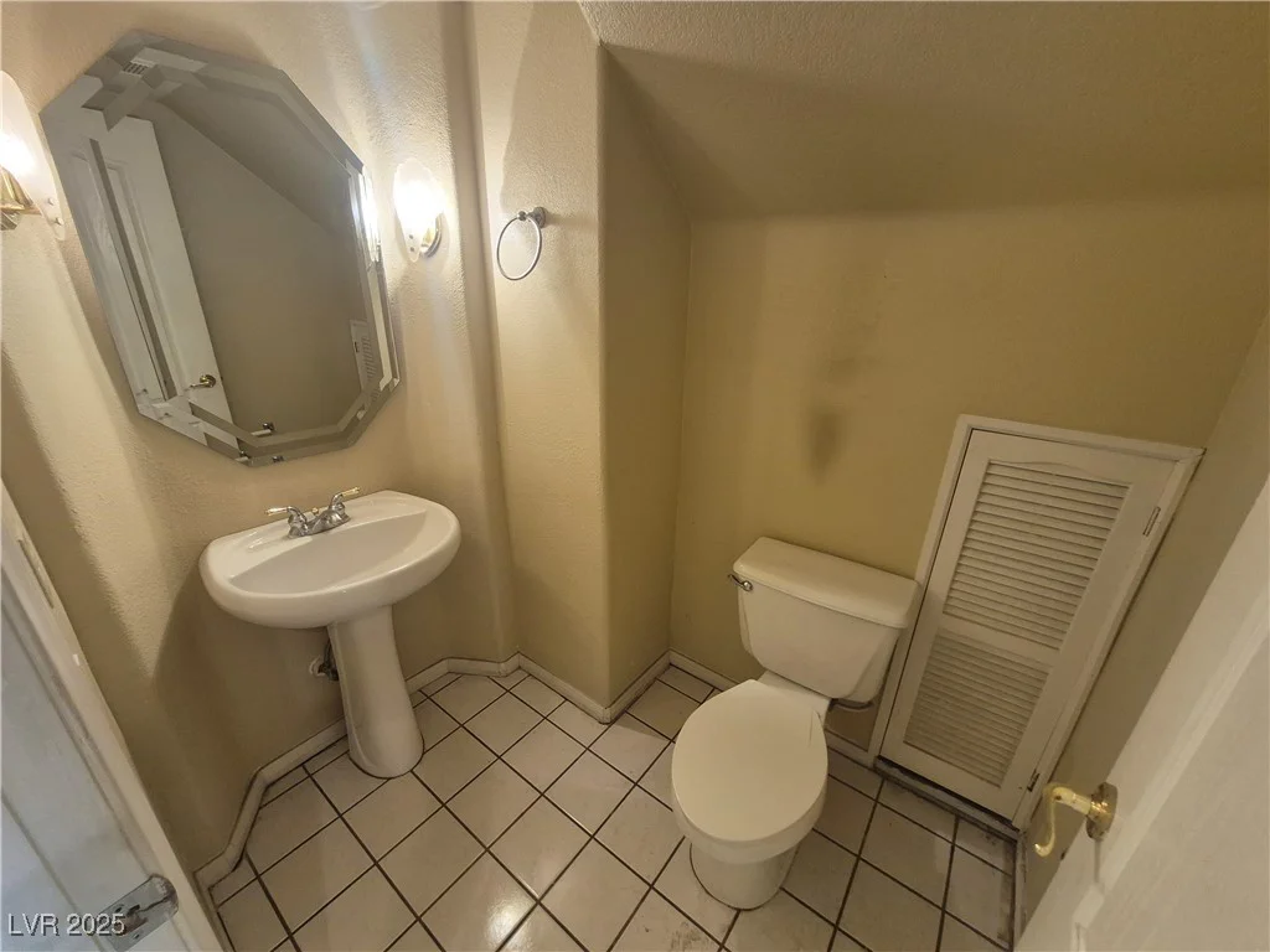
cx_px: 635
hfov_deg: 106.2
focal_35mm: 13
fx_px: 477
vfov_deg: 89.9
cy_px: 476
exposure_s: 1/60
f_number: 2.2
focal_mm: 1.74
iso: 250
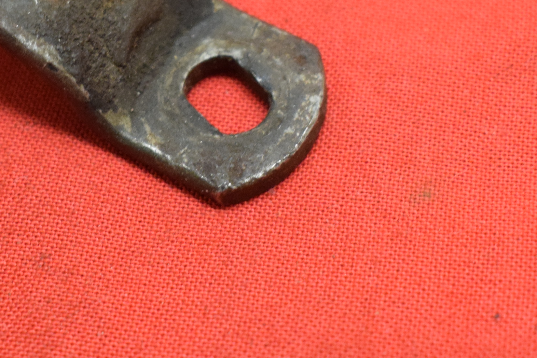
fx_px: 1646
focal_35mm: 110
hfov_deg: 18.4
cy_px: 97
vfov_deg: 12.4
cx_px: 158
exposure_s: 1/100
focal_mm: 27
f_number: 5
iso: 2000
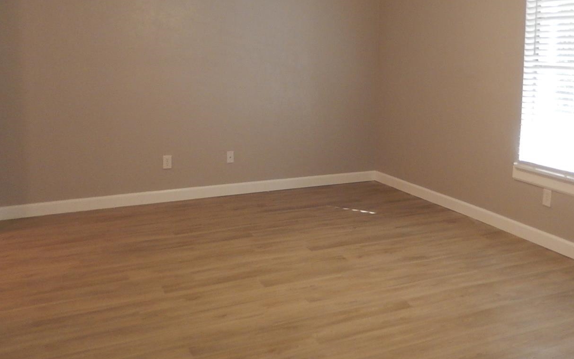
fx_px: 548
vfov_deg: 35.9
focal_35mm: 35
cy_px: 116
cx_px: 333
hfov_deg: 55.1
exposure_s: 1/30
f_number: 3.4
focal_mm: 4.5
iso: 320
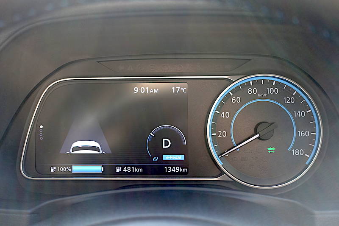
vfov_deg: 27.5
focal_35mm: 49
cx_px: 170
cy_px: 113
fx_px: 461
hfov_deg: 40.4
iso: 160
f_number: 2.8
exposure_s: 1/50
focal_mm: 18.1
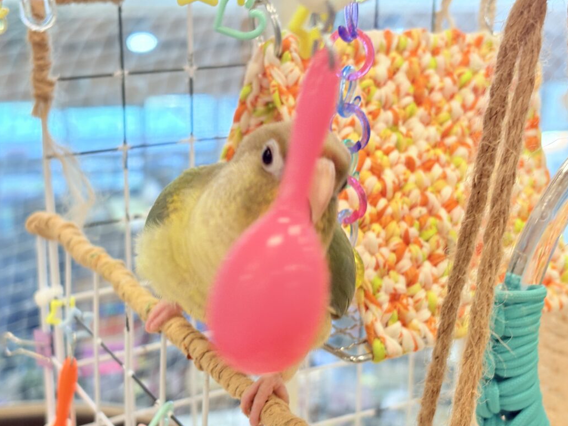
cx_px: 278
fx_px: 1001
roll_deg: -0.1
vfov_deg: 24.0
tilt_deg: -17.2
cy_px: 247
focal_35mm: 61
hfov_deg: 31.7
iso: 100
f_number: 1.6
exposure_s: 1/116
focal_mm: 5.96
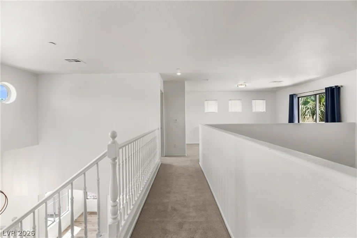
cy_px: 119
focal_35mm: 17
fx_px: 169
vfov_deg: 70.5
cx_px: 178
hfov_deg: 93.3
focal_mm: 17
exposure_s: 1/20
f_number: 7.1
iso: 400
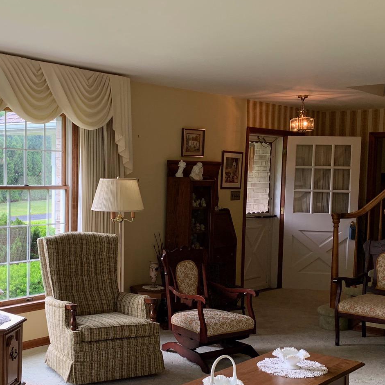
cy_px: 223
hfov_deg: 33.5
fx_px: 629
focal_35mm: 50
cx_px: 108
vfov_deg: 34.0
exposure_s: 1/120
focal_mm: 4.25
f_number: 1.8
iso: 100
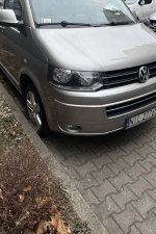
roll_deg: +1.2
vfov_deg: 57.6
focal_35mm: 31
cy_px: 62
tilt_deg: -18.4
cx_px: 86
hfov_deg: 42.3
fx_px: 201
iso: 64
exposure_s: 1/99
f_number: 2.2
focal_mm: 2.22
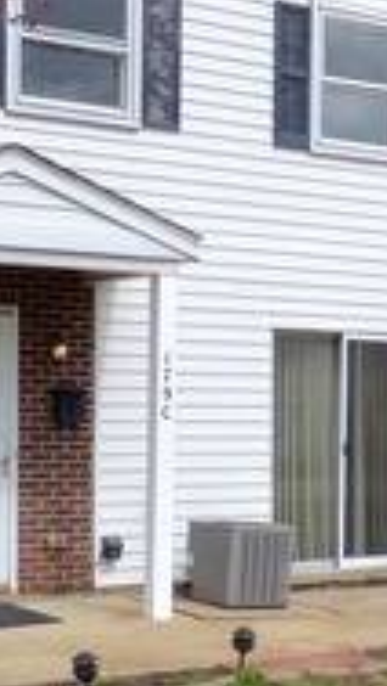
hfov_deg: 16.3
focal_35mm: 74
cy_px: 456
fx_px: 1348
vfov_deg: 28.4
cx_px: 223
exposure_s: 1/2000
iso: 100
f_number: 2.8
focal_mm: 3.58
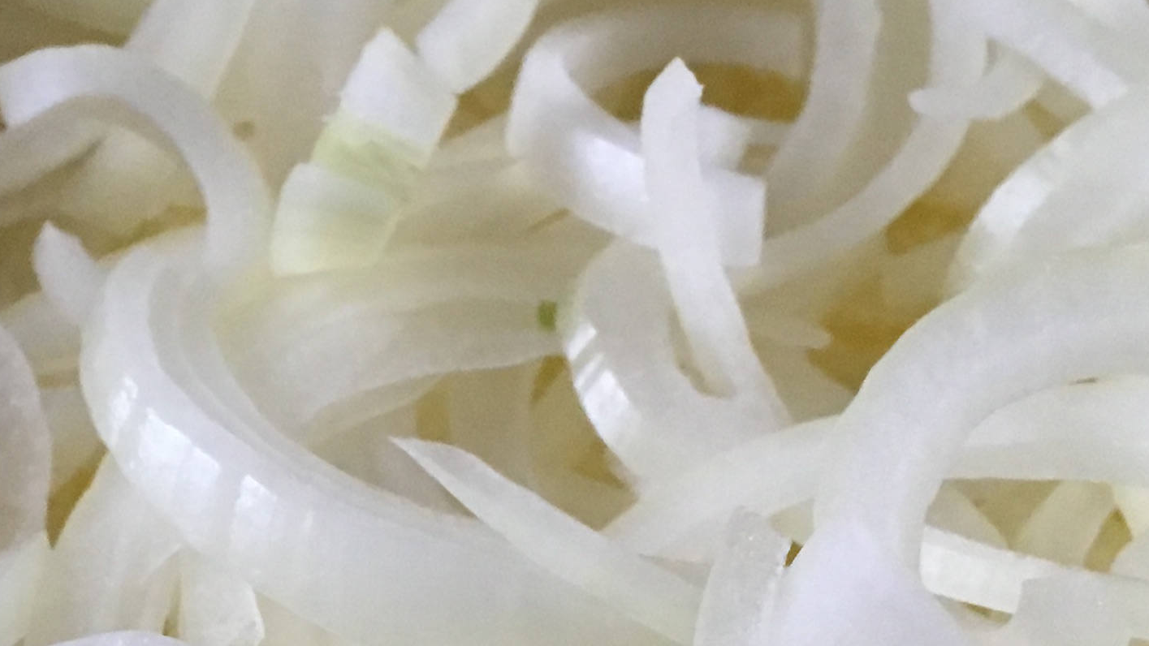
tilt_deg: -49.4
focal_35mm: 90
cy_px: 698
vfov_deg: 13.2
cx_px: 307
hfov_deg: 23.5
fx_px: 2742
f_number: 2.2
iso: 125
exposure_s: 1/30
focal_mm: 4.15
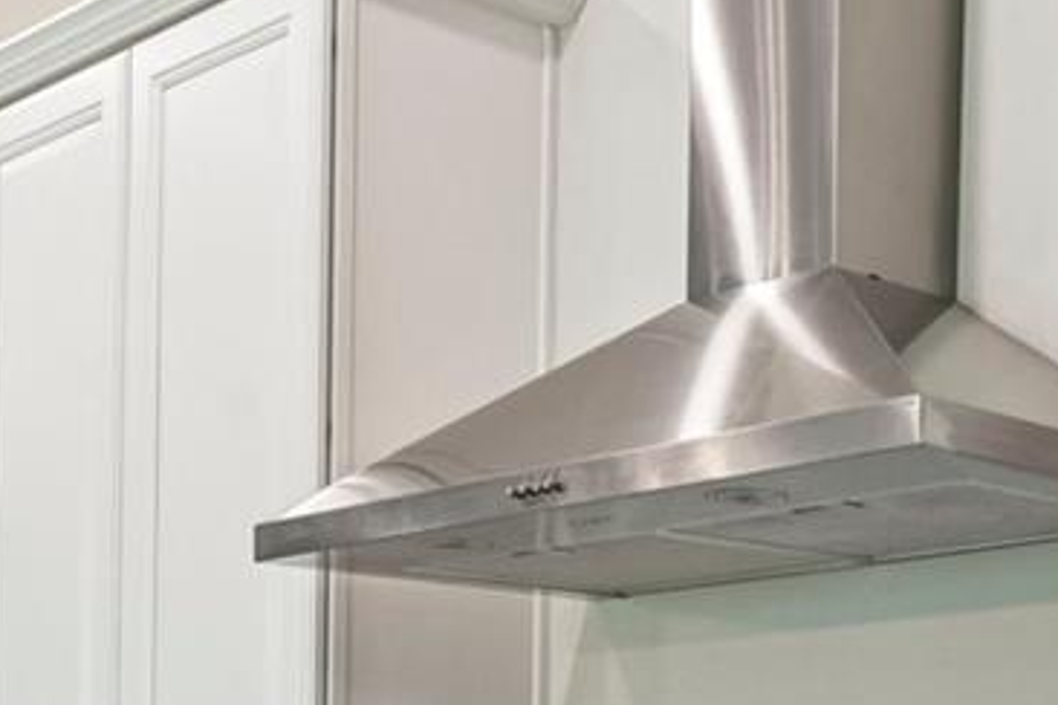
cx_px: 1003
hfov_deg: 27.5
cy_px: 893
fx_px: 2057
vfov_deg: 18.3
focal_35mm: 70
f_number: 8
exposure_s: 1/25
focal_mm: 16
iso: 400
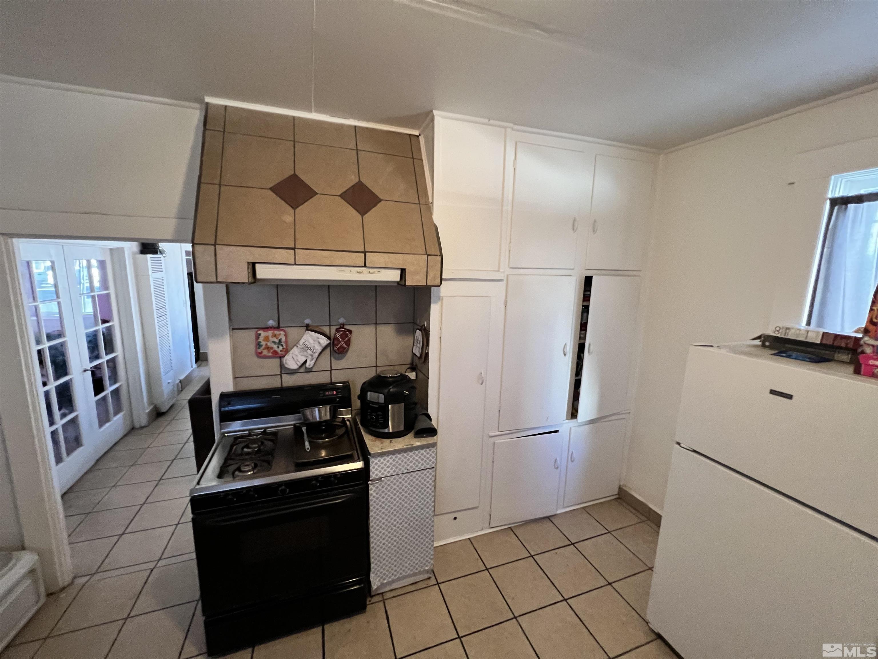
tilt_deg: -9.6
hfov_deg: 106.2
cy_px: 330
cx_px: 439
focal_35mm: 13
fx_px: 330
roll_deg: -2.2
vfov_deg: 89.9
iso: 500
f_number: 1.8
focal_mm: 1.57
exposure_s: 1/60
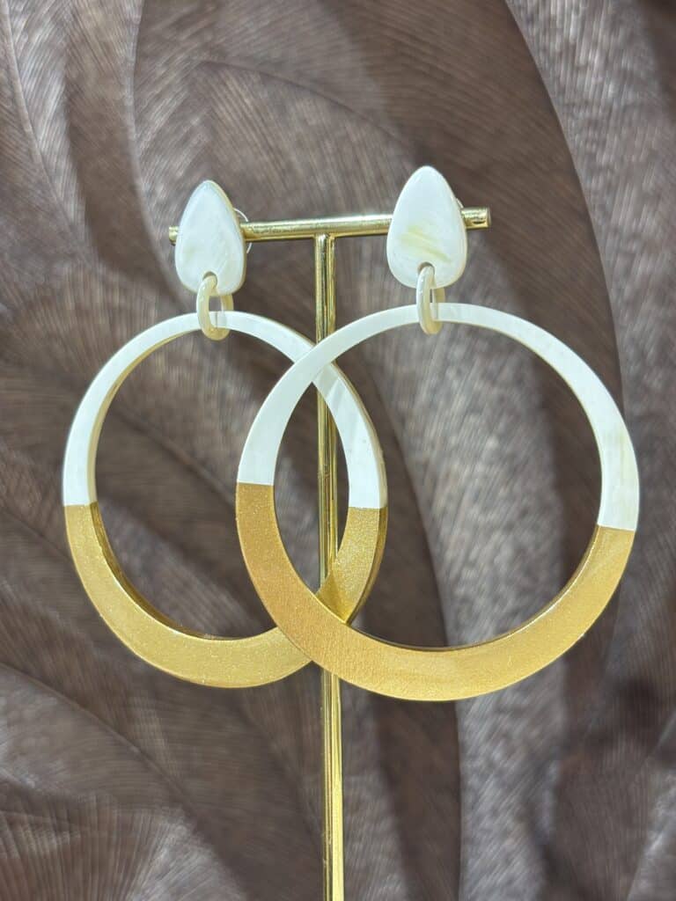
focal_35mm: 52
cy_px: 450
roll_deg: +0.3
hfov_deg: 28.0
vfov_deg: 36.8
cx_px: 338
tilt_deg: -3.4
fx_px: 1354
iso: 50
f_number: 1.6
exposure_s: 1/50
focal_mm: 5.96
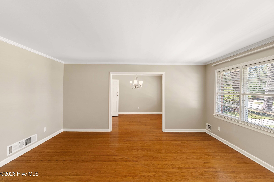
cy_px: 91
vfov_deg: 70.4
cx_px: 137
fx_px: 129
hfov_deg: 93.3
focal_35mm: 17
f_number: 8
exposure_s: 1/5
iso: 640
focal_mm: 17
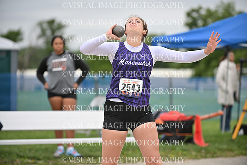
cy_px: 82
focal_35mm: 170
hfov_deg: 12.1
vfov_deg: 8.1
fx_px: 1167
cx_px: 124
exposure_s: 1/2000
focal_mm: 170
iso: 400
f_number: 3.5
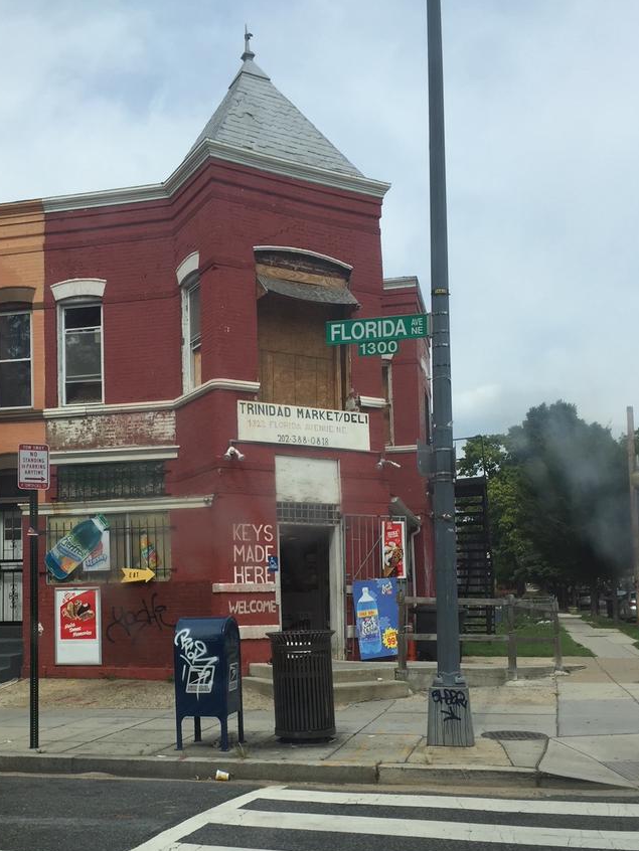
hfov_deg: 38.5
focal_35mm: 37
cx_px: 249
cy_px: 537
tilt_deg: +5.4
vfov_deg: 49.6
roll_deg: +0.5
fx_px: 910
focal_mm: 4.15
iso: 32
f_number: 2.2
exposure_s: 1/1980
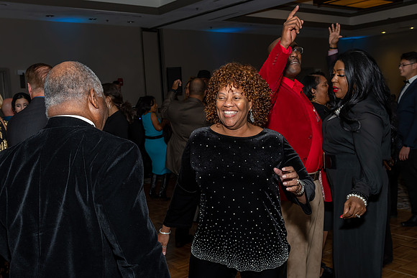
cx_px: 197
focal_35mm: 38
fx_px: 442
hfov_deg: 50.5
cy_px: 137
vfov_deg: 35.0
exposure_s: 1/250
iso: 400
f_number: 6.3
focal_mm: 24
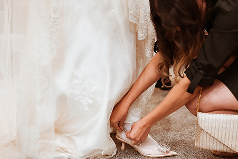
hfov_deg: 43.6
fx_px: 298
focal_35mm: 45
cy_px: 100
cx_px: 115
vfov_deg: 29.8
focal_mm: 35
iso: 1250
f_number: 1.8
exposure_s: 1/500
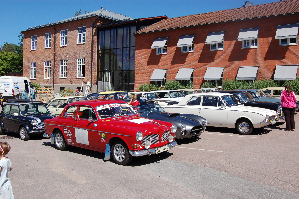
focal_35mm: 36
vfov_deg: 36.8
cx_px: 150
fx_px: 299
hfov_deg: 53.2
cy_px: 100
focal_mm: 24
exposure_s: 1/400
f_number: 10
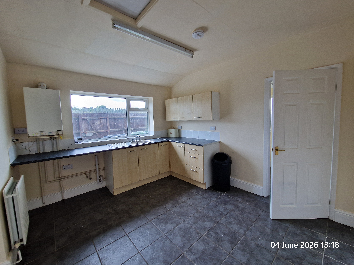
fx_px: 133
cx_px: 177
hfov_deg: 106.2
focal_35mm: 13
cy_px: 132
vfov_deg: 89.9
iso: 64
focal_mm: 2.2
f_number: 2.2
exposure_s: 1/50
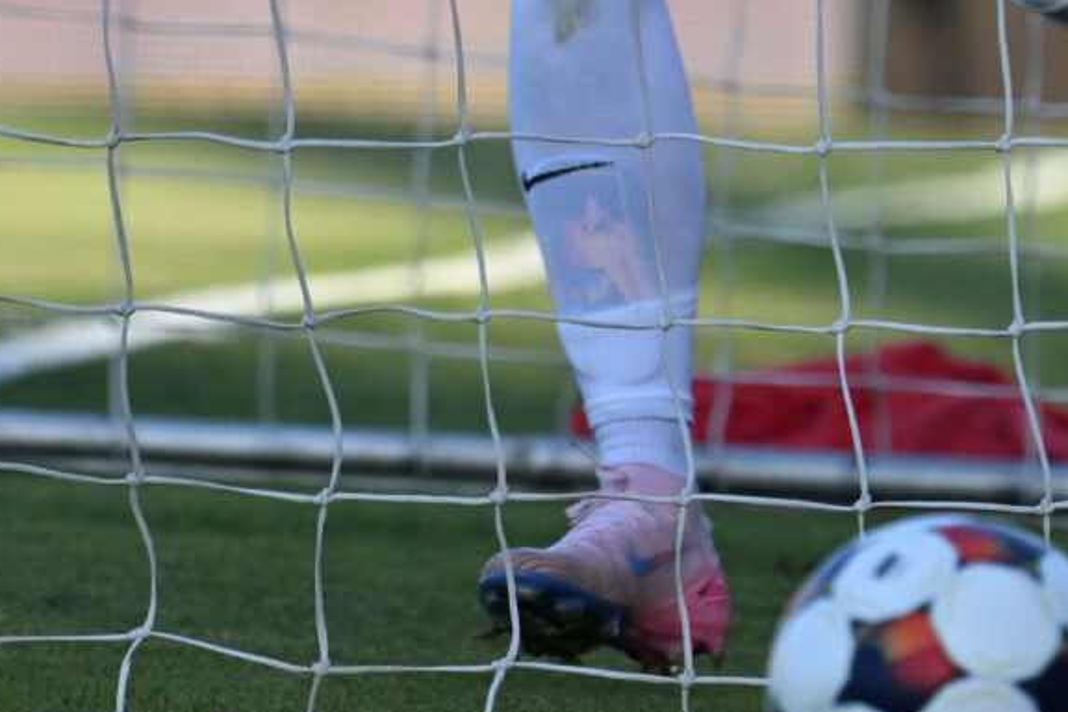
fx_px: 52743
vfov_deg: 0.8
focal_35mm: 1778
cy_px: -377
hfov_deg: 1.2
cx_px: 981
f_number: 4.5
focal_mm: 400
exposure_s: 1/2000
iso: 800
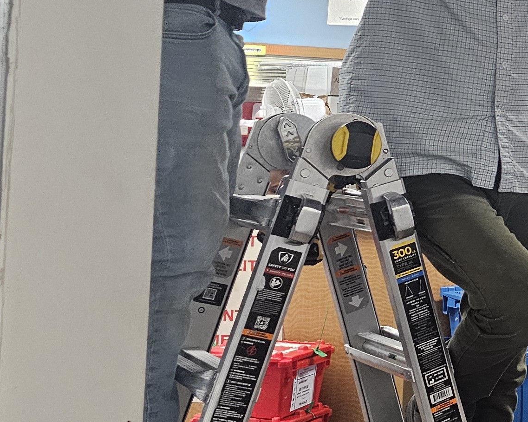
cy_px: 107
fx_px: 1234
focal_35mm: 79
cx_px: 854
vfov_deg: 19.3
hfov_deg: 19.9
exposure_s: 1/120
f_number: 1.7
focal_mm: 6.3
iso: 400
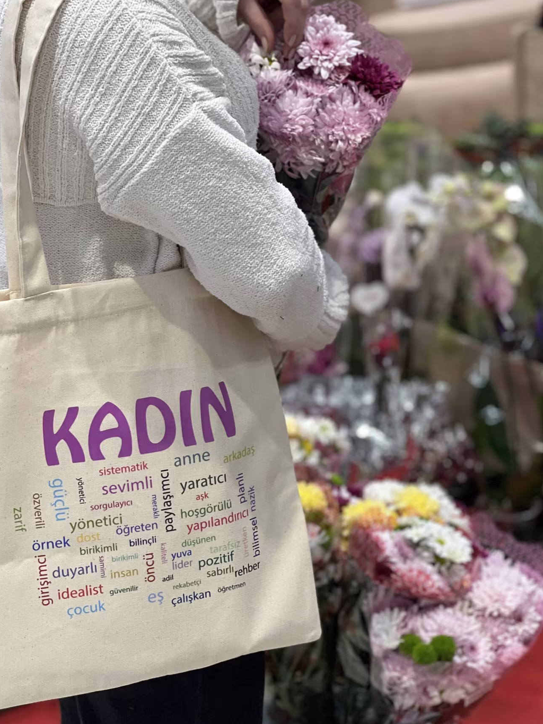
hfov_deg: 16.4
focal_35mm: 90
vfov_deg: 21.8
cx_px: 234
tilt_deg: -21.2
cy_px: 393
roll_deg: +3.7
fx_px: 1883
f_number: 2.8
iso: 160
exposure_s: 1/100
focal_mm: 9
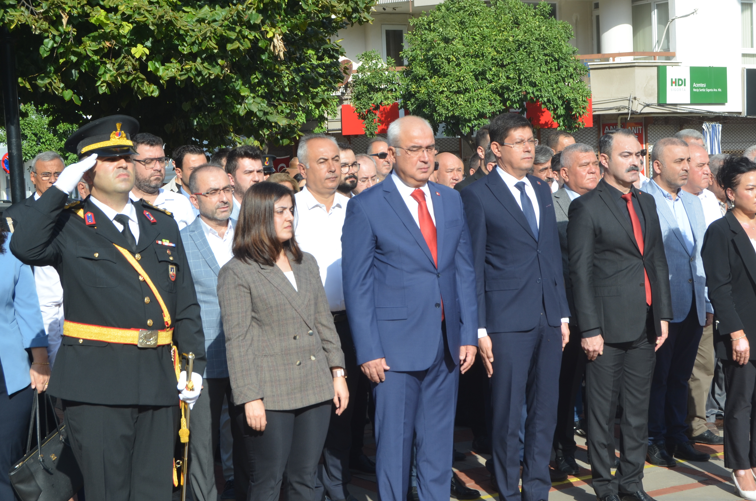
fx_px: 1404
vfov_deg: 20.2
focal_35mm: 67
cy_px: 277
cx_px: 406
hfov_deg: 30.1
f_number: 8
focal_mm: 38
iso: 200
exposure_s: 1/250
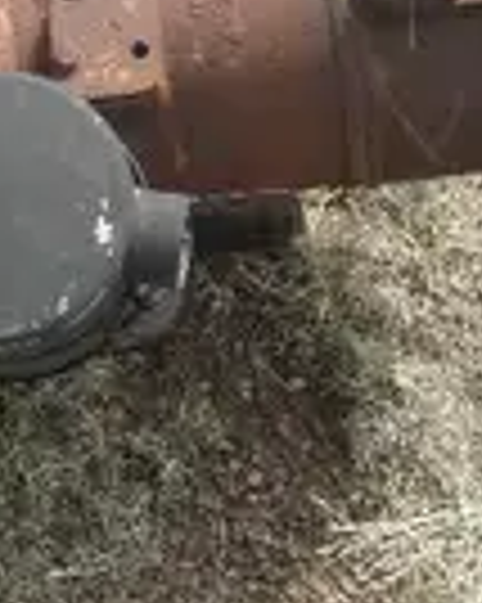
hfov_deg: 13.7
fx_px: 1821
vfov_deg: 18.4
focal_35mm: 102
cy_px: 27
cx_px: -347
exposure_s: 1/320
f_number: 3.2
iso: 64
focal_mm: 6.1
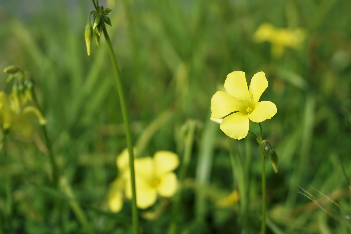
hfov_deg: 17.7
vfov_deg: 11.9
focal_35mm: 116
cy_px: 117
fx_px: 1126
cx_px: 176
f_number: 4
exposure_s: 1/1000
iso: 100
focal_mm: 77
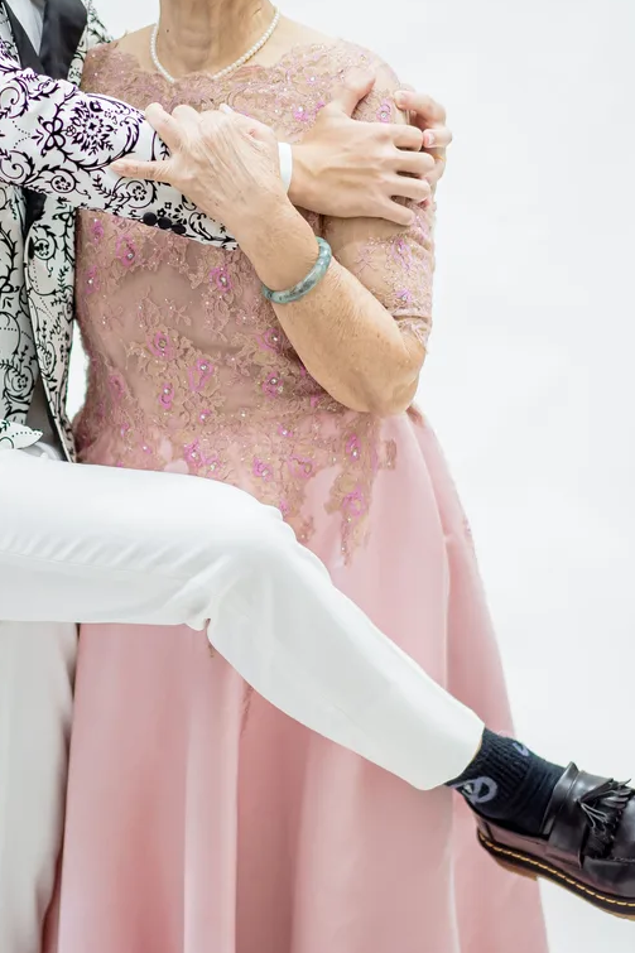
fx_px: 2700
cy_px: 381
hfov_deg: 13.4
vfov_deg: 20.0
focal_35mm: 102
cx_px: 248
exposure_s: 1/160
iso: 1250
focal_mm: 55
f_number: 1.8
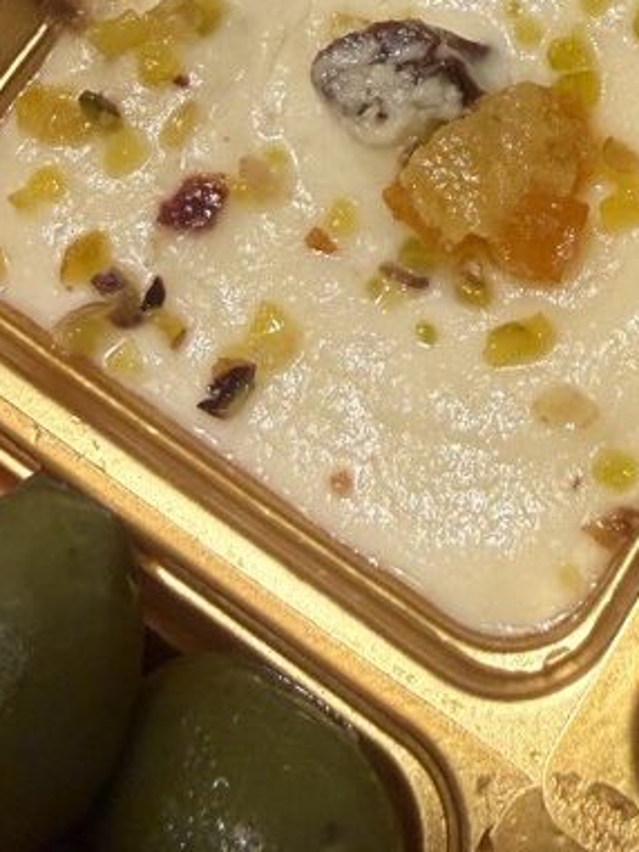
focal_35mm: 63
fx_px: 1550
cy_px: 181
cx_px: 496
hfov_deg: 23.0
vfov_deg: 30.0
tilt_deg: -64.3
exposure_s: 1/99
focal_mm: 2.22
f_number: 2.2
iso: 125
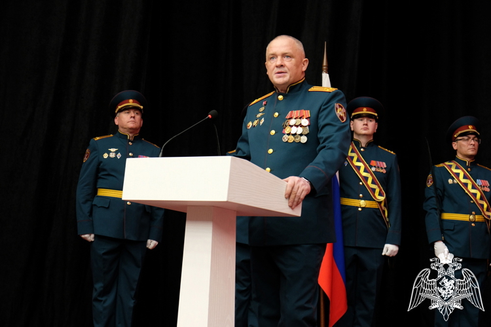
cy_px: 164
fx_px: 1132
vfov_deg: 16.5
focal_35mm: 83
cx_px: 246
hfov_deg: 24.5
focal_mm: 55
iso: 1250
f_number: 4
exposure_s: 1/52
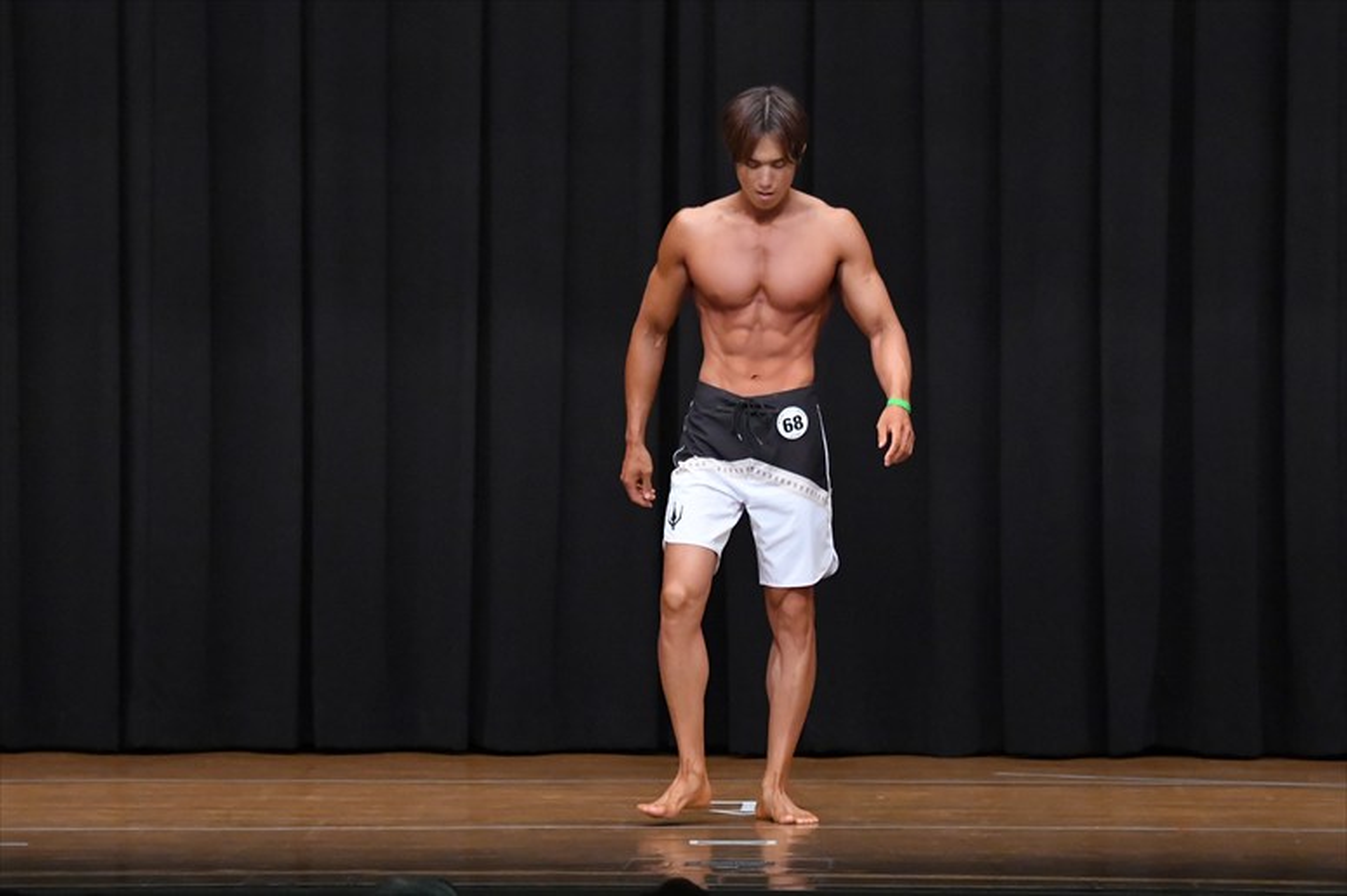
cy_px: 448
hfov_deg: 9.5
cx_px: 674
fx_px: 8116
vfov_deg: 6.3
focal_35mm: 217
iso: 8000
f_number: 5.6
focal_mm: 145
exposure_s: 1/400
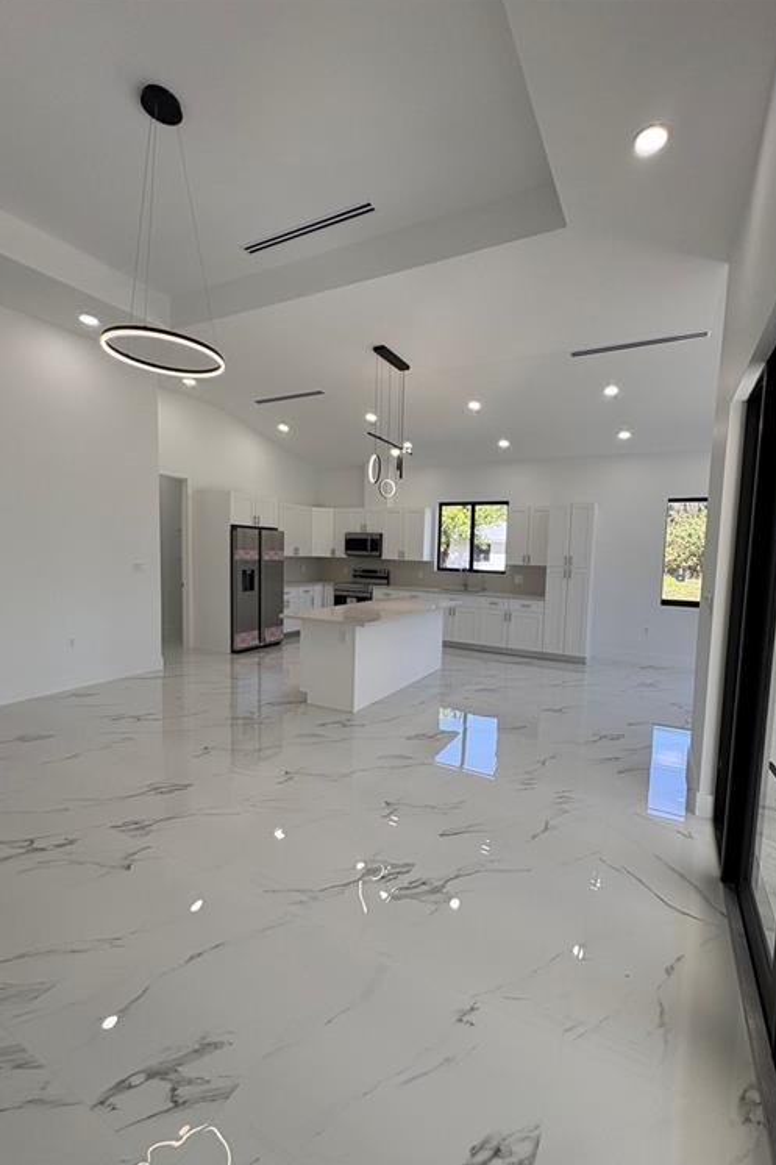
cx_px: 425
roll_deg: -1.5
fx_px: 485
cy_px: 590
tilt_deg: -4.2
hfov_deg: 77.1
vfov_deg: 100.4
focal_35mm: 15
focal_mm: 2.22
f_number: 2.2
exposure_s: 1/186
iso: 64
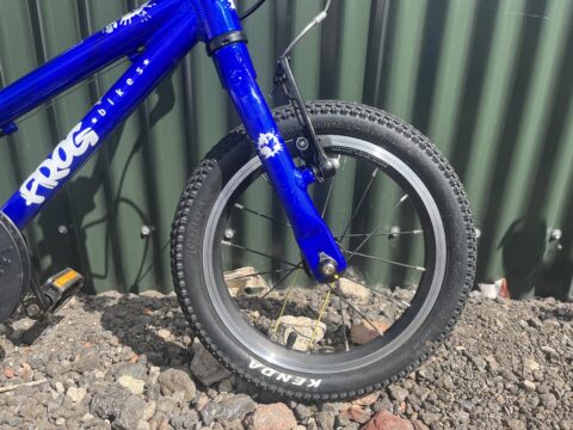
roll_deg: +0.9
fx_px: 430
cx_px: 286
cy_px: 215
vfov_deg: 53.1
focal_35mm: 26
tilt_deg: -21.3
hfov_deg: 67.3
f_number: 1.6
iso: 50
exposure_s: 1/1294
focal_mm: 5.1
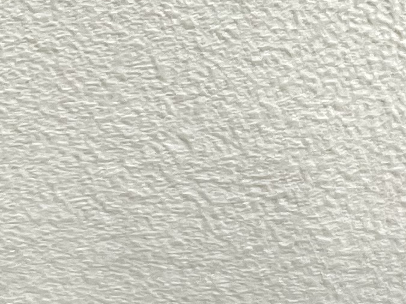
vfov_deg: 9.0
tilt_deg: -34.8
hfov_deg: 10.1
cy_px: 609
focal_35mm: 155
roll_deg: +2.2
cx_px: -730
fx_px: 1818
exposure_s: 1/50
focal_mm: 5.7
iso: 200
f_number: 1.5
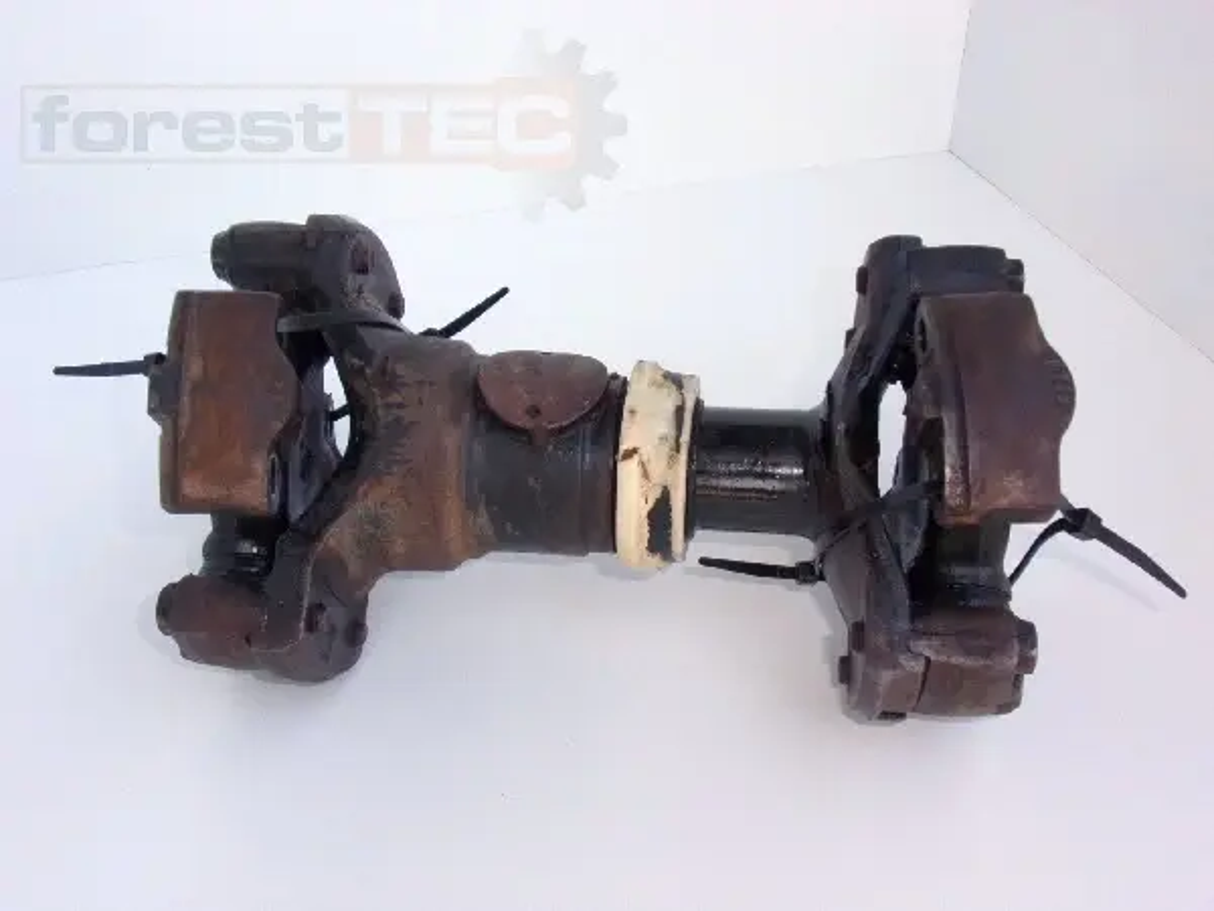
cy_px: 456
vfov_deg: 42.9
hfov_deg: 55.4
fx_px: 1157
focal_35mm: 33
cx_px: 607
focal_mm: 5.9
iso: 80
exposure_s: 1/150
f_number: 3.7
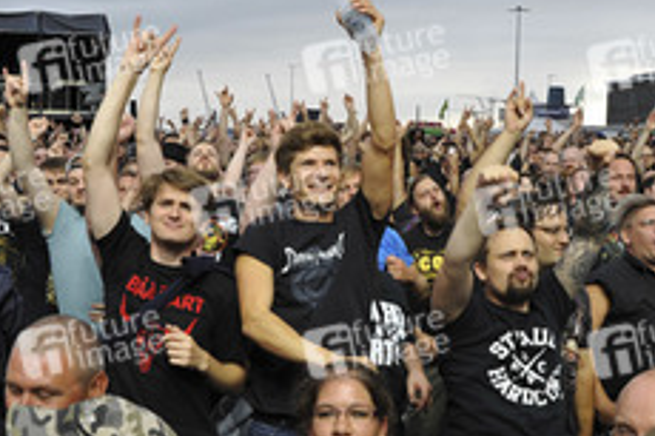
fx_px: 855
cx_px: 299
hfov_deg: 41.9
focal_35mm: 47
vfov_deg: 28.5
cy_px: 274
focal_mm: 24
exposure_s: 1/200
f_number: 8
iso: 400
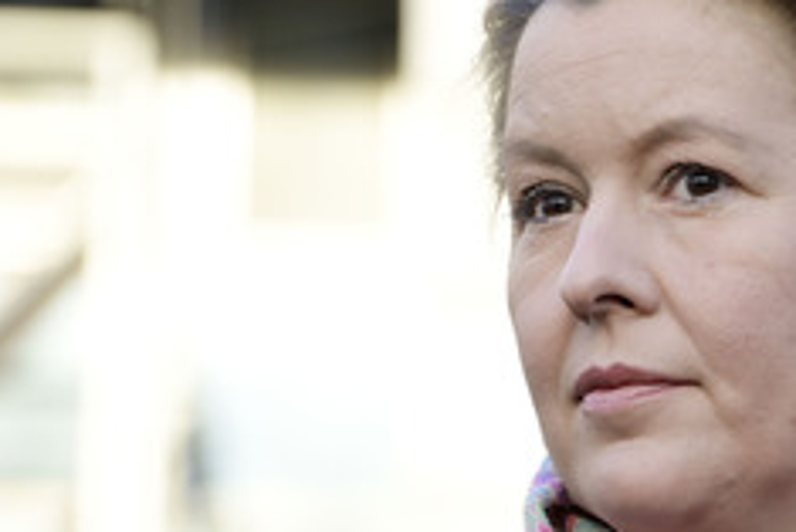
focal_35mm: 575
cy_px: 319
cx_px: 693
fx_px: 12721
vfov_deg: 2.4
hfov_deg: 3.6
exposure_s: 1/400
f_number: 8
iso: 2000
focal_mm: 300
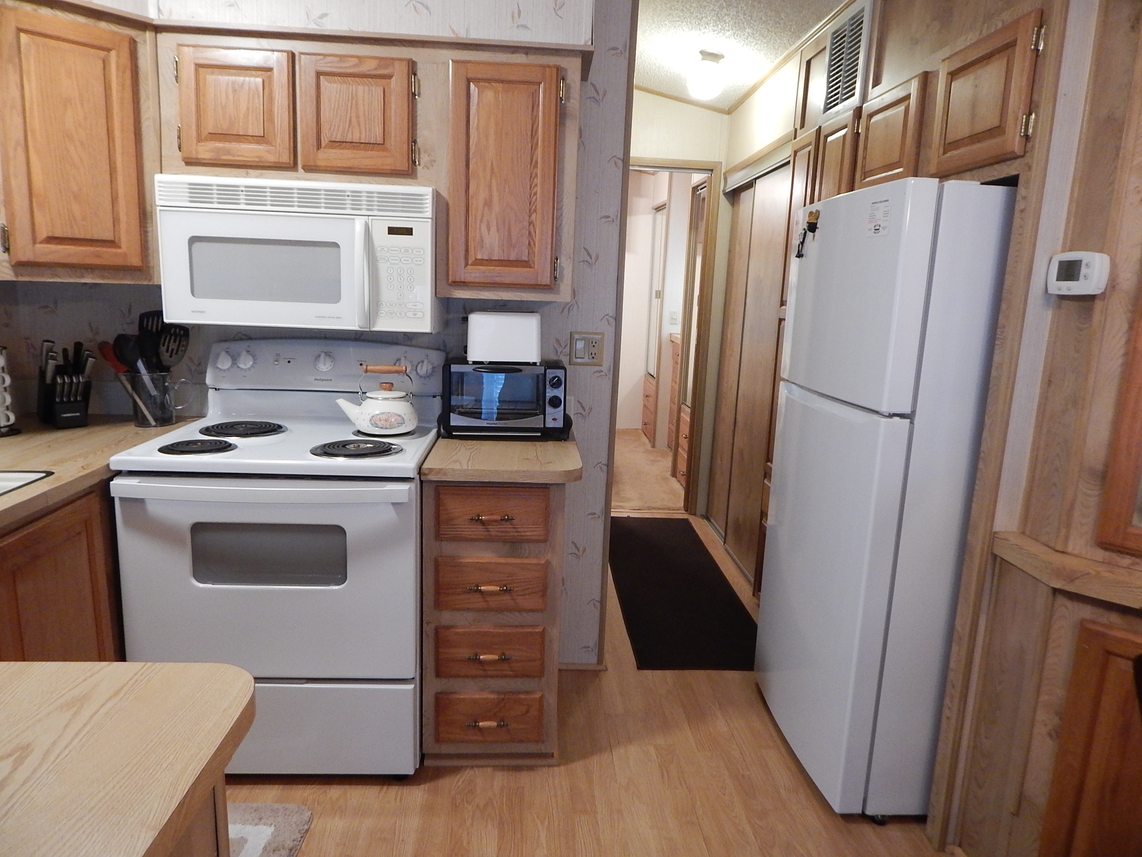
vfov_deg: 58.9
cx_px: 571
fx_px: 759
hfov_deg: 73.9
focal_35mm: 23
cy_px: 428
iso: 400
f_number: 3
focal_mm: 4
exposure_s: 1/25
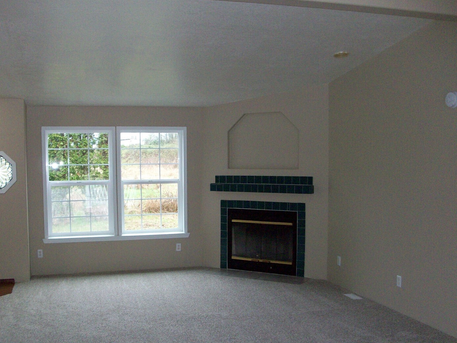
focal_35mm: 39
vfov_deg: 36.8
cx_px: 205
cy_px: 190
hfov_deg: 47.8
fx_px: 515
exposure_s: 1/60
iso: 160
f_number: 2.8
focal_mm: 5.7
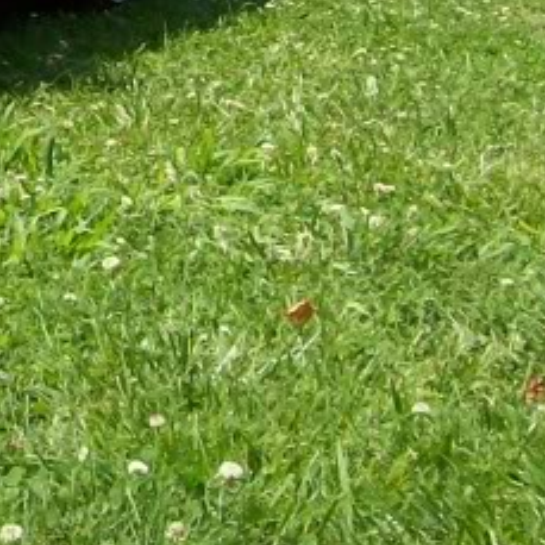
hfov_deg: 11.5
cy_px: -275
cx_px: -421
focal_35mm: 142
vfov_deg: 11.8
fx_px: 2529
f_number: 4.8
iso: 80
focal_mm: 6
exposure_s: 1/488
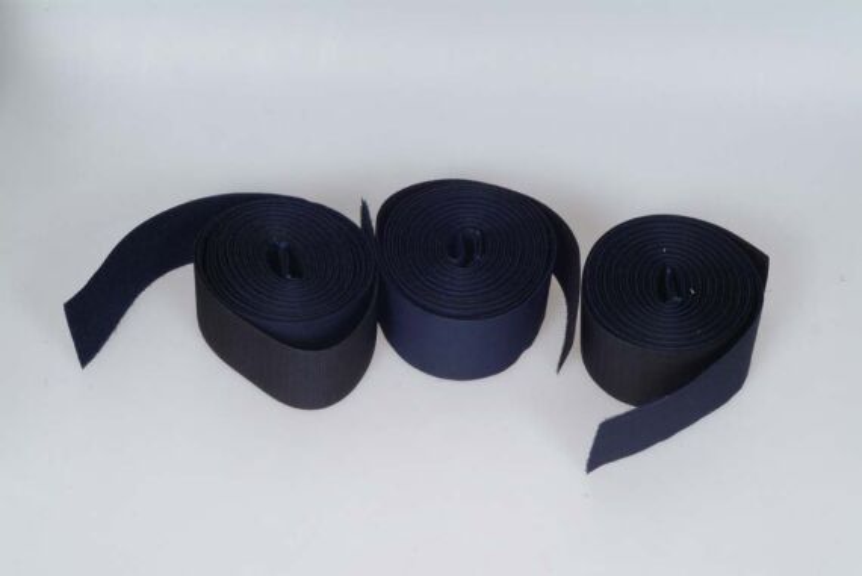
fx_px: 2121
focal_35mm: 88
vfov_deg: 15.5
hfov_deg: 23.0
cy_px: 288
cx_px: 431
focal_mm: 59
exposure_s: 1/125
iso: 200
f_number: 16
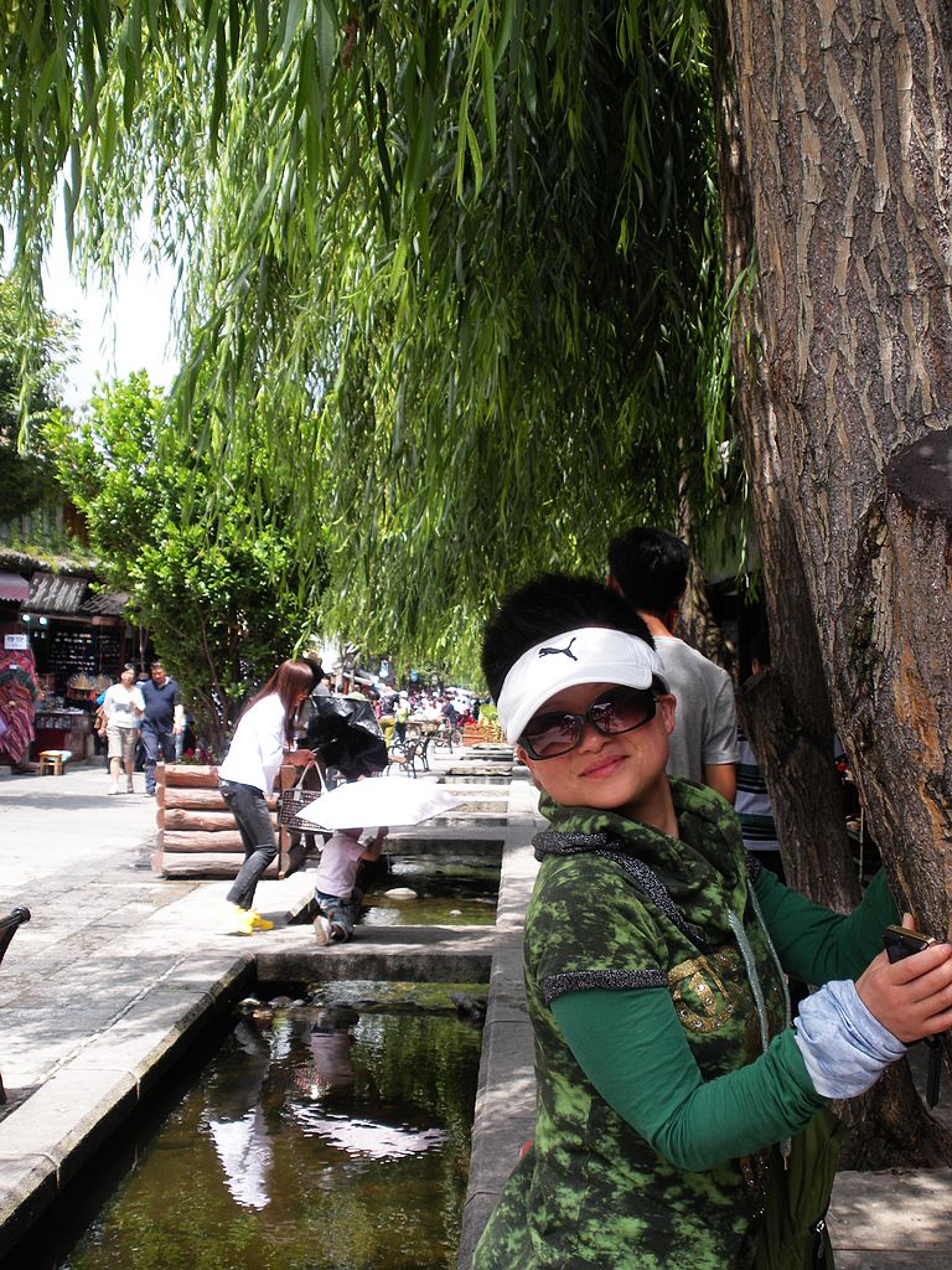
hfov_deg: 28.0
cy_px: 635
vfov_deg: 36.8
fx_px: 1907
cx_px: 476
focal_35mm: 52
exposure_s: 1/140
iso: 64
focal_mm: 9.1
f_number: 4.4
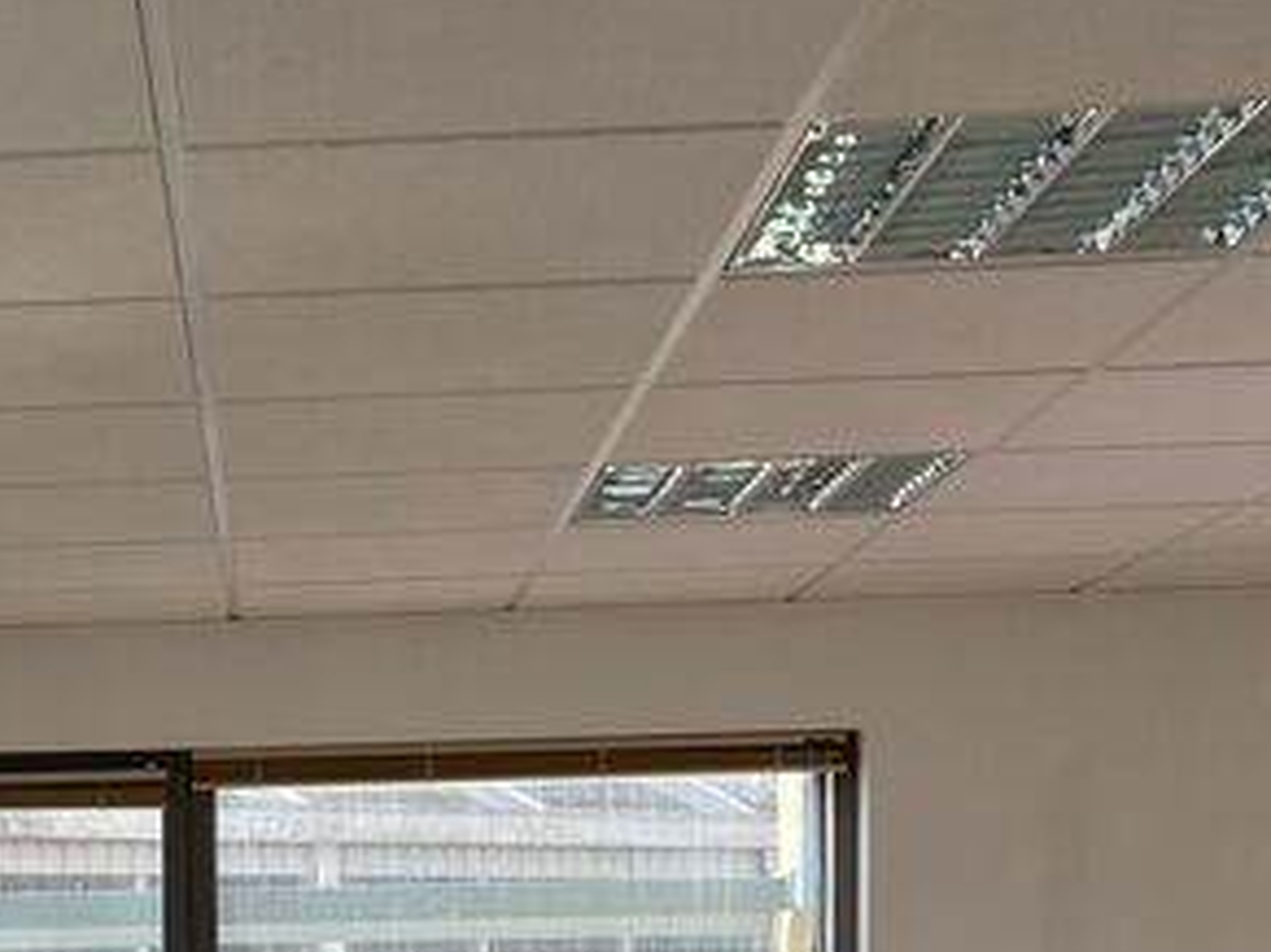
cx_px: 22
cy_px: 1214
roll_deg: +2.3
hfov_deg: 24.3
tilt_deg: -2.3
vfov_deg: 18.0
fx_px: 2826
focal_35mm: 77
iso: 20
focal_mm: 3.99
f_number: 1.8
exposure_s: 1/277
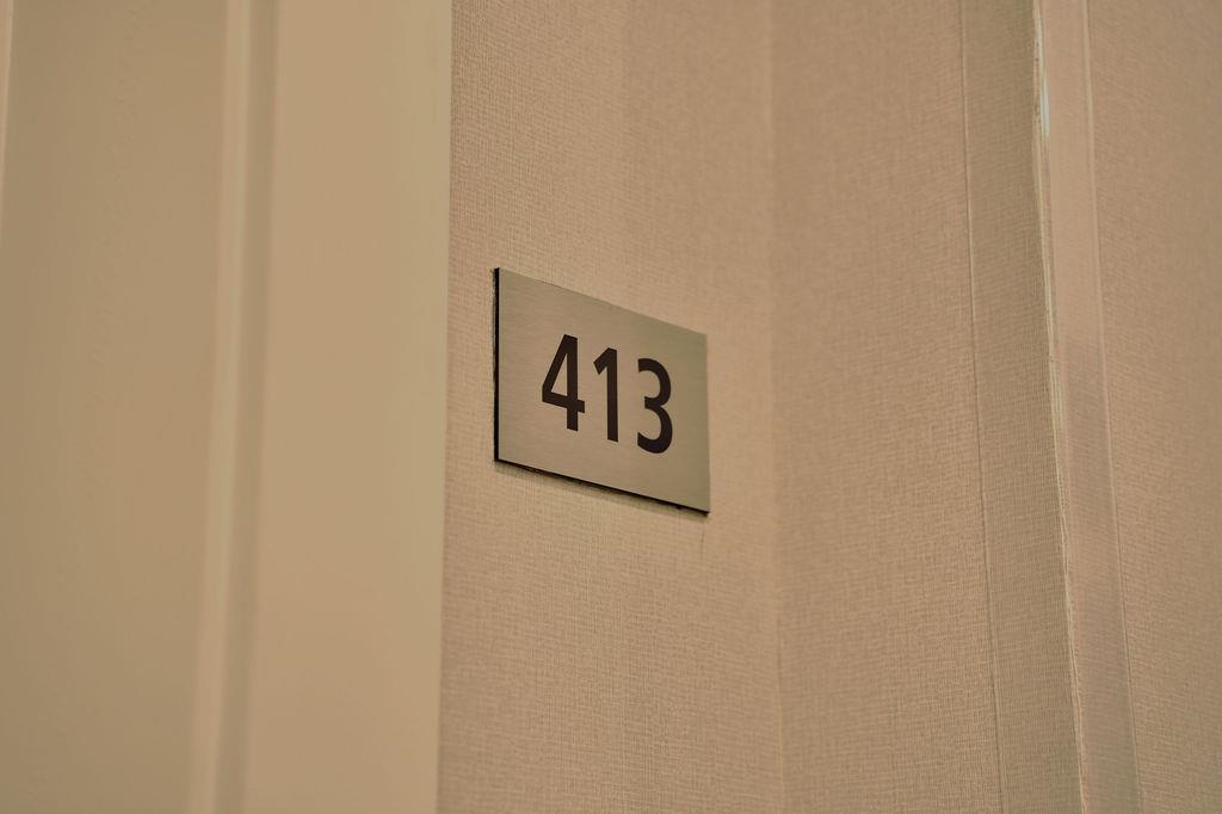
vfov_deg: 18.2
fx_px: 2545
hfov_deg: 27.0
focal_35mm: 75
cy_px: 407
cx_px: 611
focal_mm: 75
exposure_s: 1/50
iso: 200
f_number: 2.8
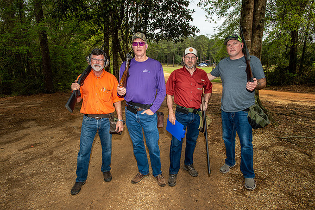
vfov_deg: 61.9
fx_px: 175
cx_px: 158
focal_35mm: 20
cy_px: 105
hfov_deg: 84.0
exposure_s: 1/250
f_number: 5.6
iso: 125
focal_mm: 20
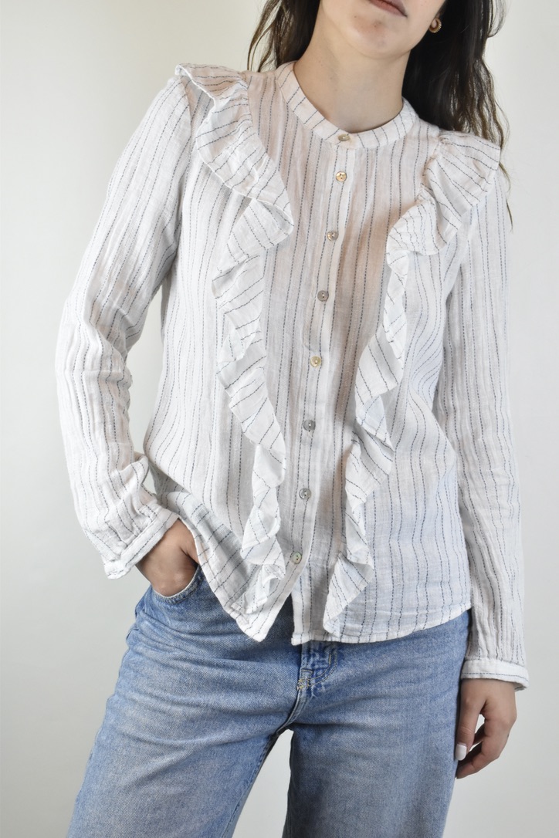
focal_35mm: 63
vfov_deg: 31.9
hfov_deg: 21.6
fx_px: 1467
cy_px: 419
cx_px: 280
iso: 1600
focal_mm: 42
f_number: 16
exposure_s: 1/60
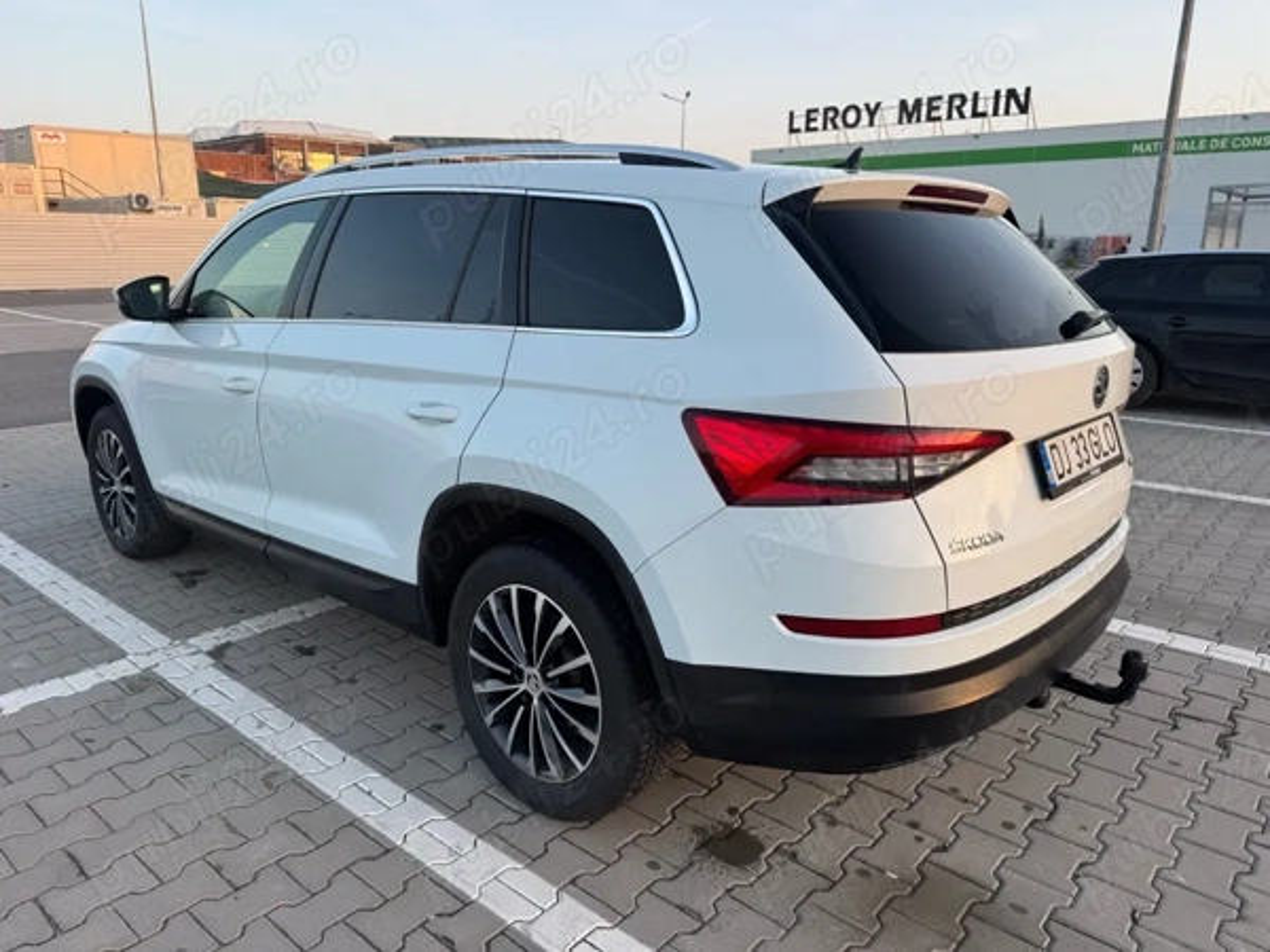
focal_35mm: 24
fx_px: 881
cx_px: 635
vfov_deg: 56.8
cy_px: 476
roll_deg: -0.1
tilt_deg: -15.2
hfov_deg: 71.6
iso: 80
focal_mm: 6.76
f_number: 1.78
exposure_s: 1/290
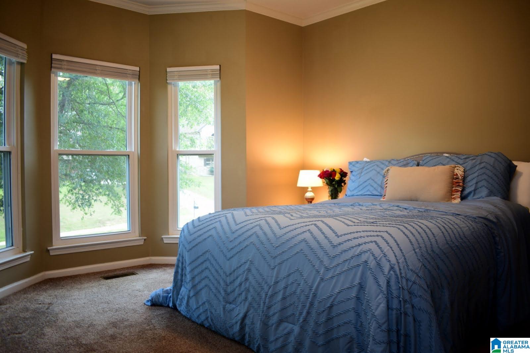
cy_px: 176
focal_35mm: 27
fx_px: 398
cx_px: 265
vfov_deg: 47.9
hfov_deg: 67.4
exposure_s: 1/8
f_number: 3.5
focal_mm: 18
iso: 100
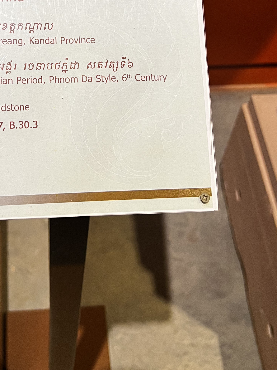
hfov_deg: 26.8
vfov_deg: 34.0
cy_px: 51
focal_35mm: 54
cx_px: 80
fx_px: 576
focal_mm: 5.7
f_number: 1.5
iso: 100
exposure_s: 1/50
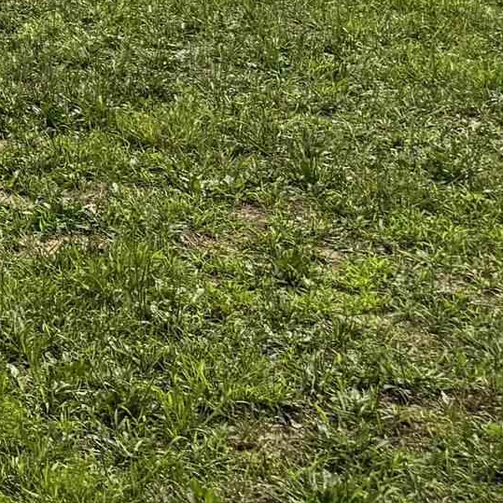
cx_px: -594
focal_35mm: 121
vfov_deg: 13.2
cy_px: -355
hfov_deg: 12.3
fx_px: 1989
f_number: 1.78
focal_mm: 6.76
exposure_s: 1/8130
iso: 80
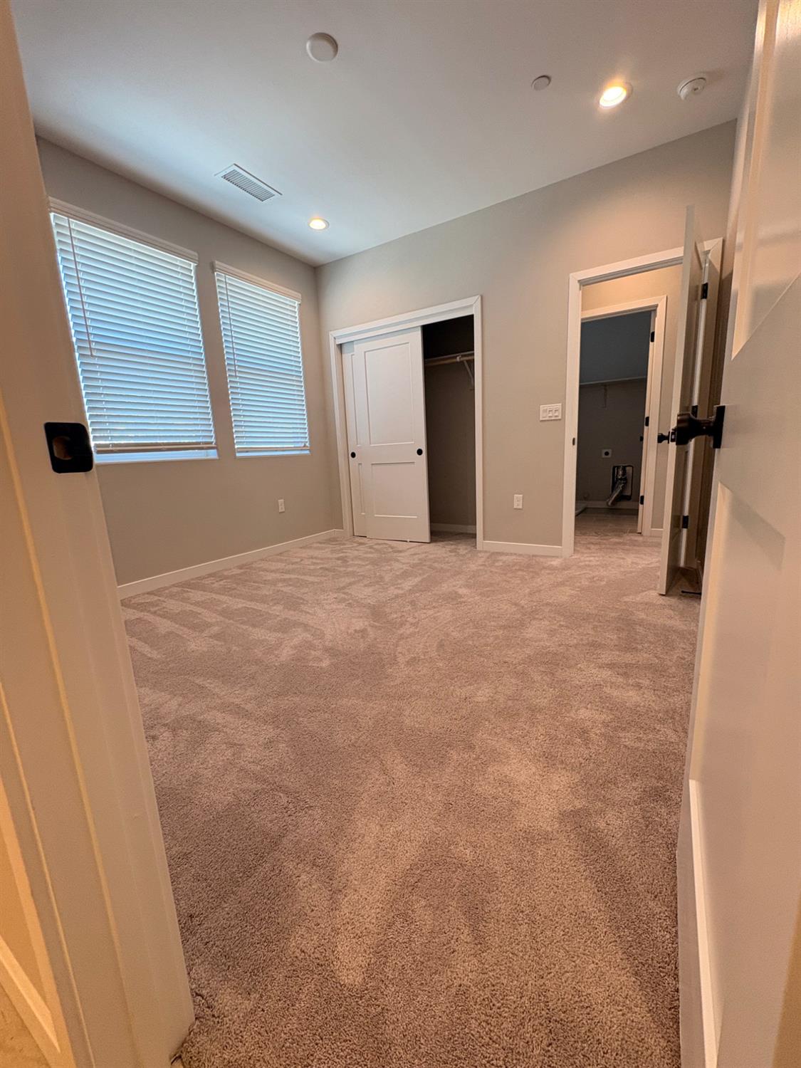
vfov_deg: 102.1
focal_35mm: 14
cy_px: 534
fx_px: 432
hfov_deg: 85.7
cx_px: 400
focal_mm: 2.22
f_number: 2.2
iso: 160
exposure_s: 1/120
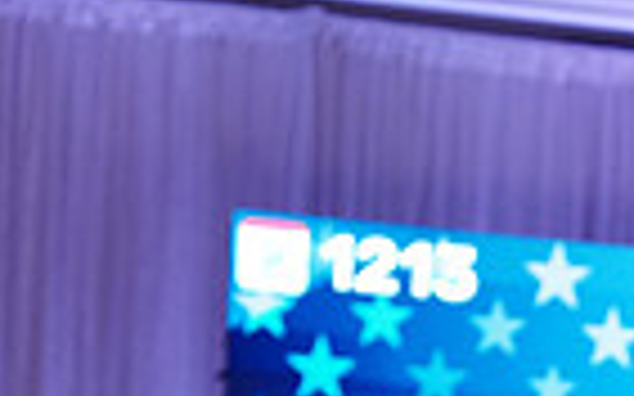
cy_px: 1292
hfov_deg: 6.1
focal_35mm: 344
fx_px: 5941
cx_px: 578
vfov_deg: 3.7
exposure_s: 1/200
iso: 2000
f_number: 5
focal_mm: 82
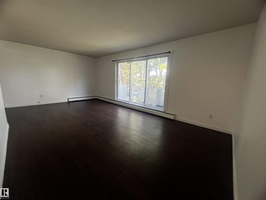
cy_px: 100
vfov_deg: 89.9
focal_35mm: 13
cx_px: 133
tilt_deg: -9.1
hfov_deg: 106.2
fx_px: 100
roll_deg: -1.9
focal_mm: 1.57
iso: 250
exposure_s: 1/120
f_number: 1.8
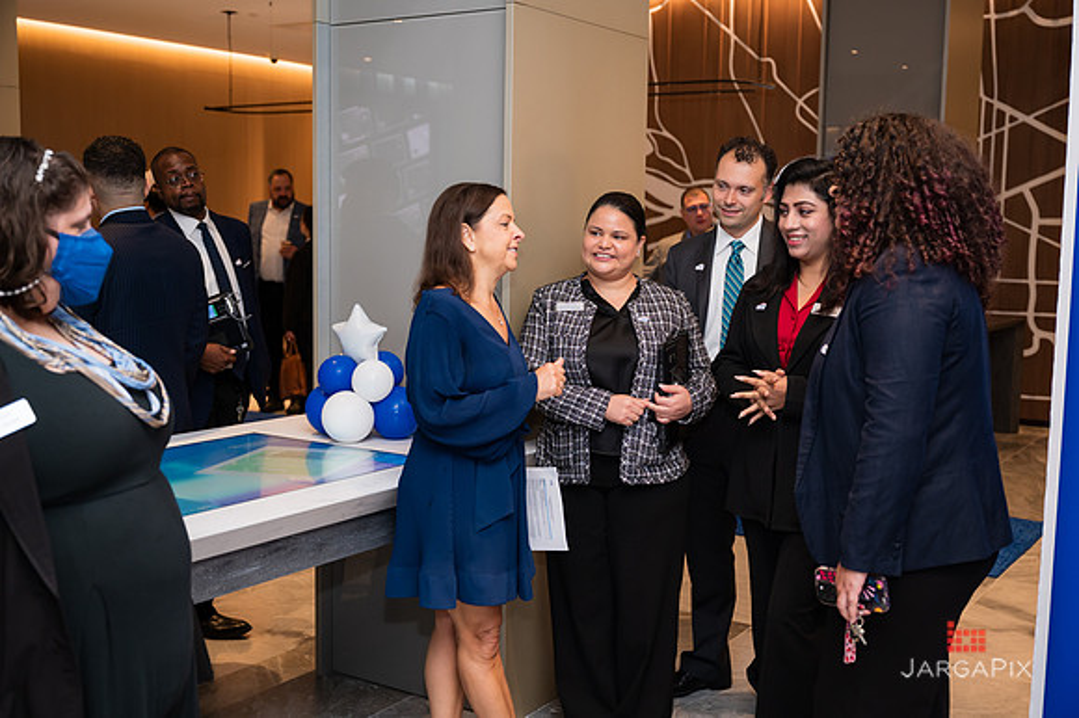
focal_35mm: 40
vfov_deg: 33.8
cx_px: 540
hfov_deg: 49.0
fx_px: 1183
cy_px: 359
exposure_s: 1/160
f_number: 3.2
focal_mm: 39
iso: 400
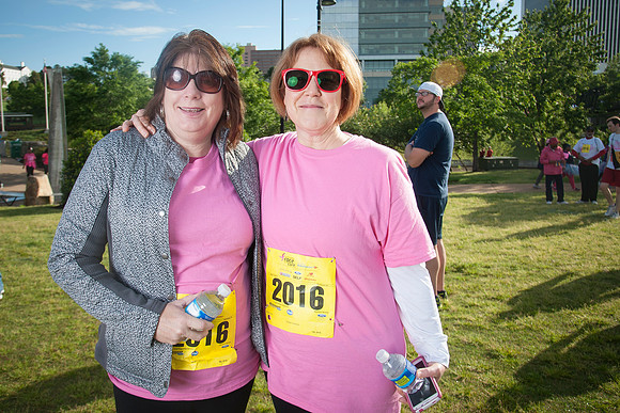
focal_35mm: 28
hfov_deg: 65.4
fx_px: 481
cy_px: 173
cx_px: 276
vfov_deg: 46.4
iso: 100
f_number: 7.1
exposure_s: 1/250
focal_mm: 24
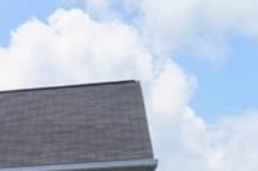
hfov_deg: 11.3
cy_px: 288
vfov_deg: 8.0
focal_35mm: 166
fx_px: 1187
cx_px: -240
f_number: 10
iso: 100
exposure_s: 1/160
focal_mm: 22
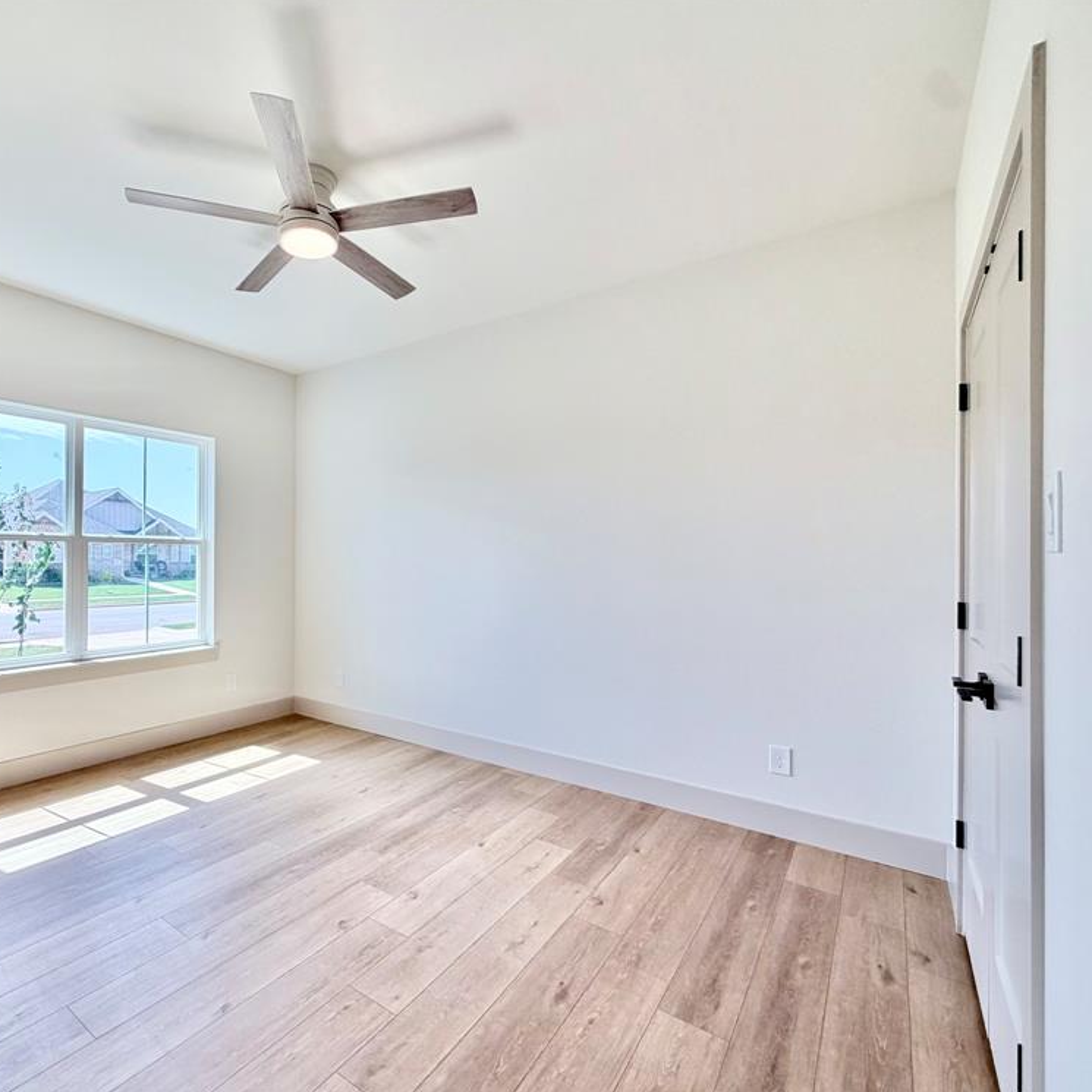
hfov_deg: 82.2
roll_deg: +0.4
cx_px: 400
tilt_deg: +0.0
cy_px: 557
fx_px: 607
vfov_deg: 84.0
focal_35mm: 17
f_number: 2.2
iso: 50
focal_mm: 2.22
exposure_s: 1/224
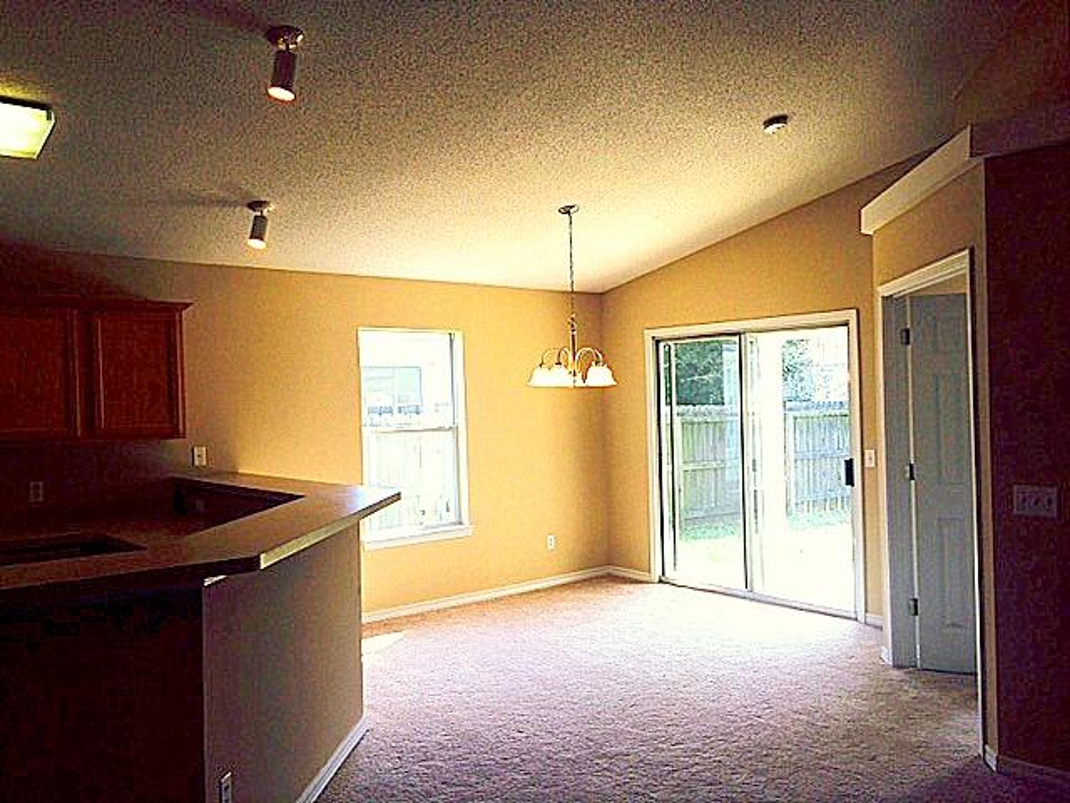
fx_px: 896
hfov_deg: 61.7
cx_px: 535
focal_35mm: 29
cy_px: 402
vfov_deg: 48.2
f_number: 2.2
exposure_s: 1/160
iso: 32
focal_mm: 4.15
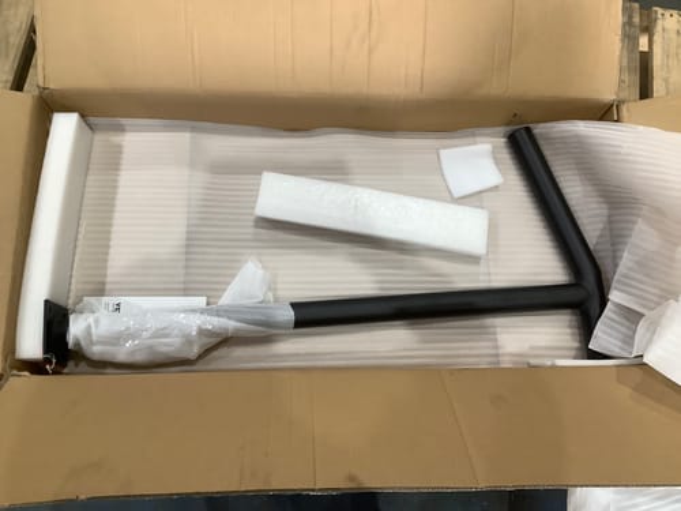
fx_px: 610
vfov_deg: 45.4
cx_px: 340
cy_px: 256
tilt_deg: -73.1
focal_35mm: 31
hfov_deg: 58.4
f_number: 2.4
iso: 125
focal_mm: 3.3
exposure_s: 1/60
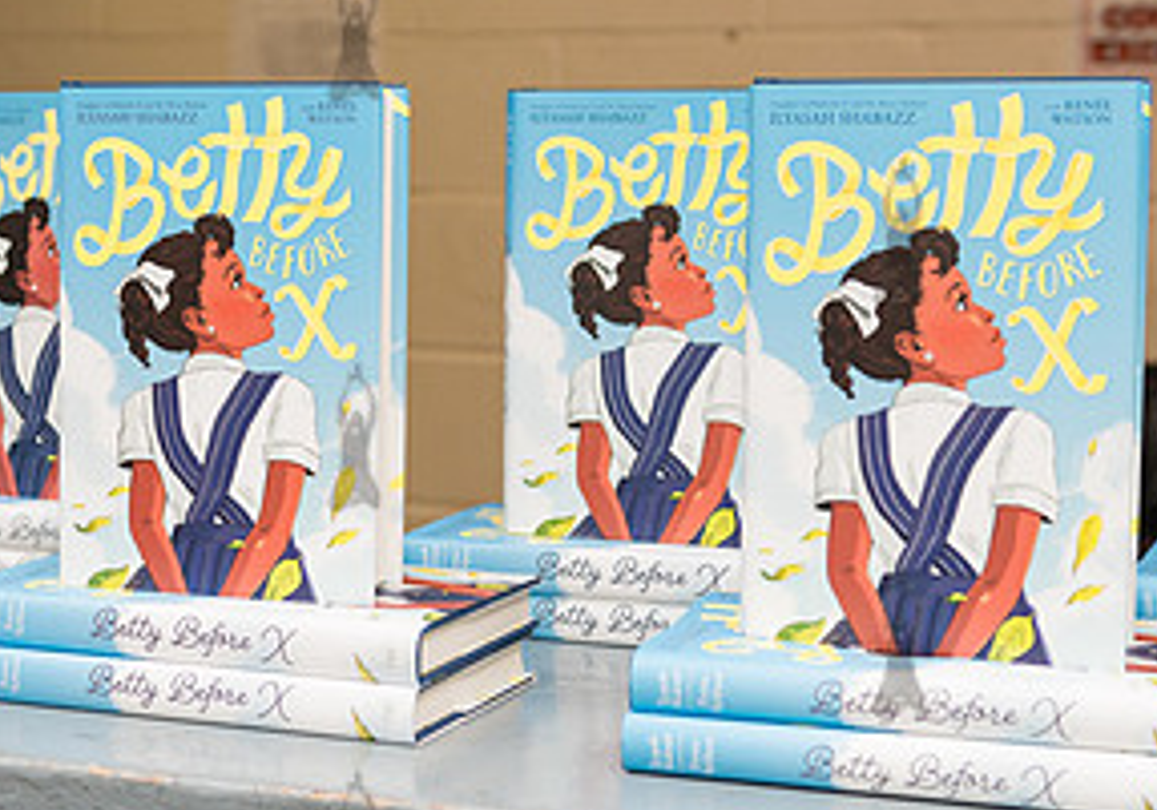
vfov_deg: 16.6
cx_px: 208
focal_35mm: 85
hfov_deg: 23.2
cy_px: 376
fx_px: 2775
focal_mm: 38
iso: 500
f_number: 4
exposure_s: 1/500
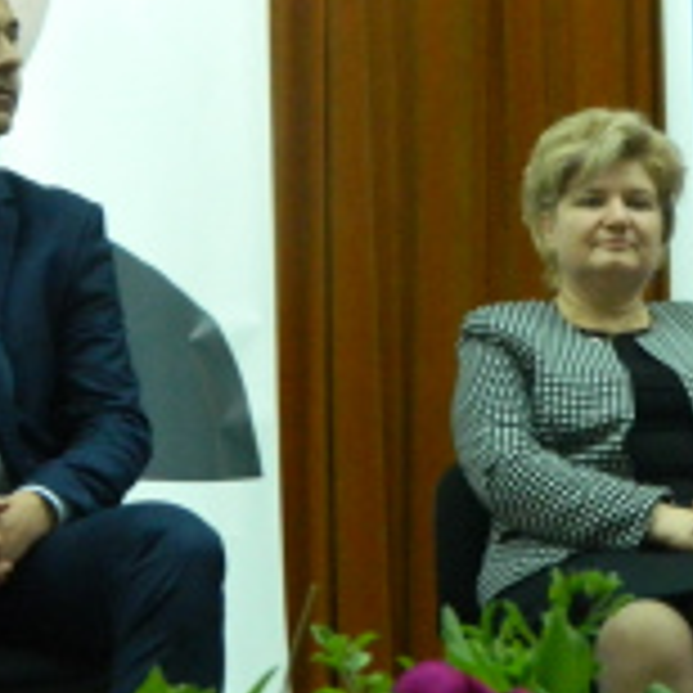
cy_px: 342
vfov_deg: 12.5
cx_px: 587
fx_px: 3171
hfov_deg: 12.4
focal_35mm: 140
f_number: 3.8
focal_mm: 10.2
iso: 720
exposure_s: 1/10
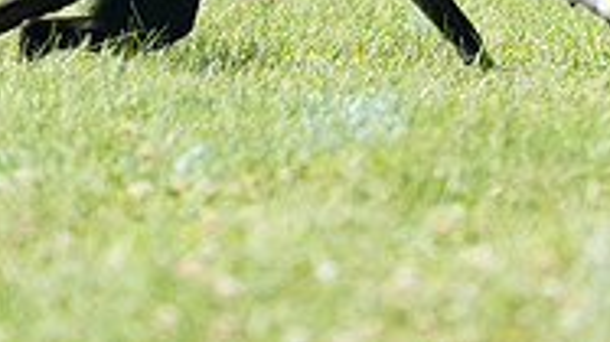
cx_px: 235
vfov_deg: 1.1
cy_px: -282
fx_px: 17089
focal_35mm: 1057
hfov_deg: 2.0
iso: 2000
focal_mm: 326
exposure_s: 1/4000
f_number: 6.3
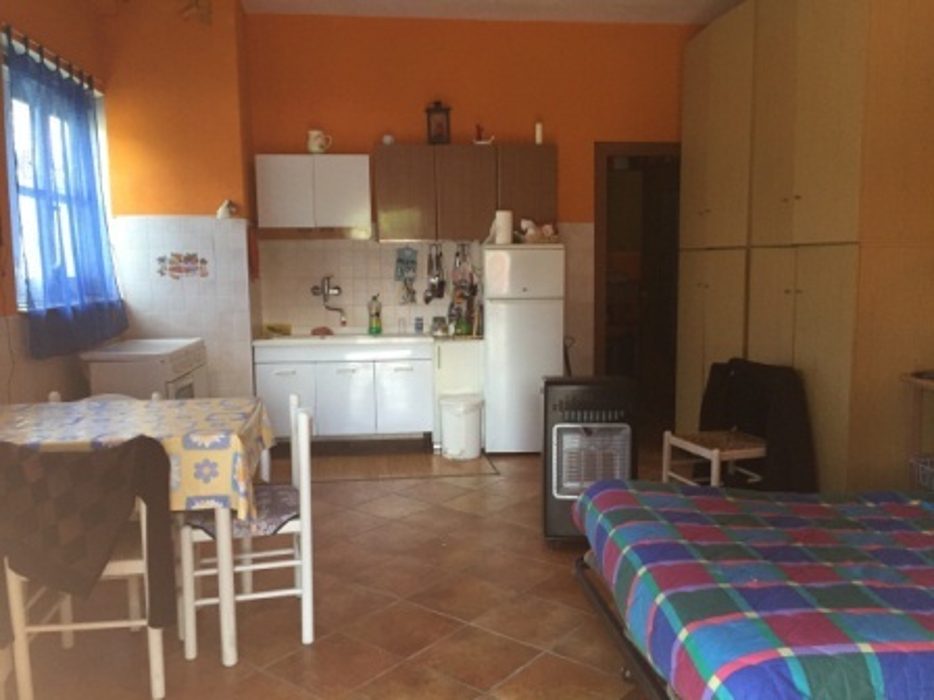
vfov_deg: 48.2
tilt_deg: -7.4
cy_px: 350
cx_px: 467
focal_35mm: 29
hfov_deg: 61.7
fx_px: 782
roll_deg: +0.1
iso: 50
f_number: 2.2
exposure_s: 1/30
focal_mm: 4.15
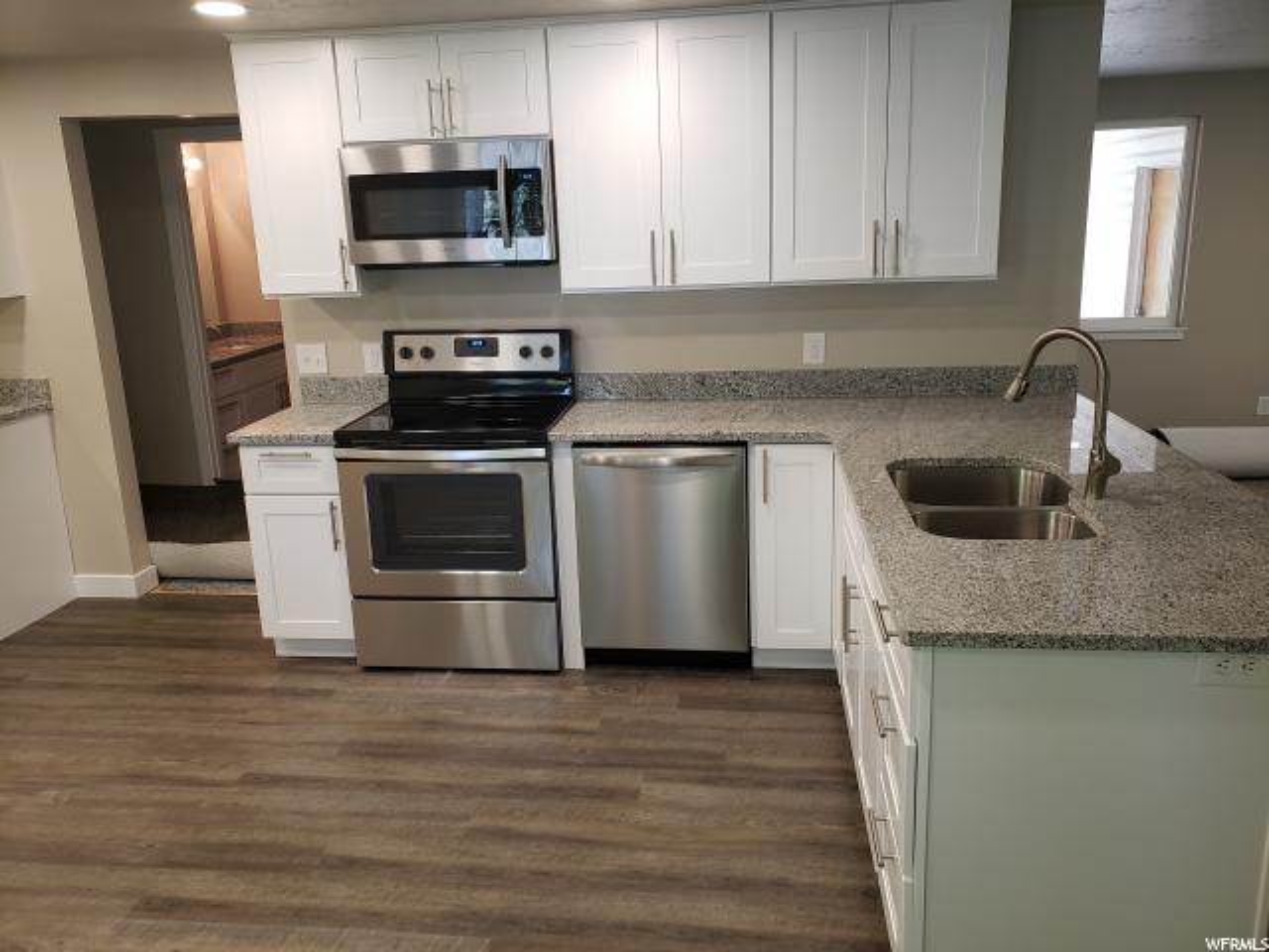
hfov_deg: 67.3
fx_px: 953
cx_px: 634
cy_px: 476
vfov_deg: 53.1
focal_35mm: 26
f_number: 2.4
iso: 200
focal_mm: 4.3
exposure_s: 1/60
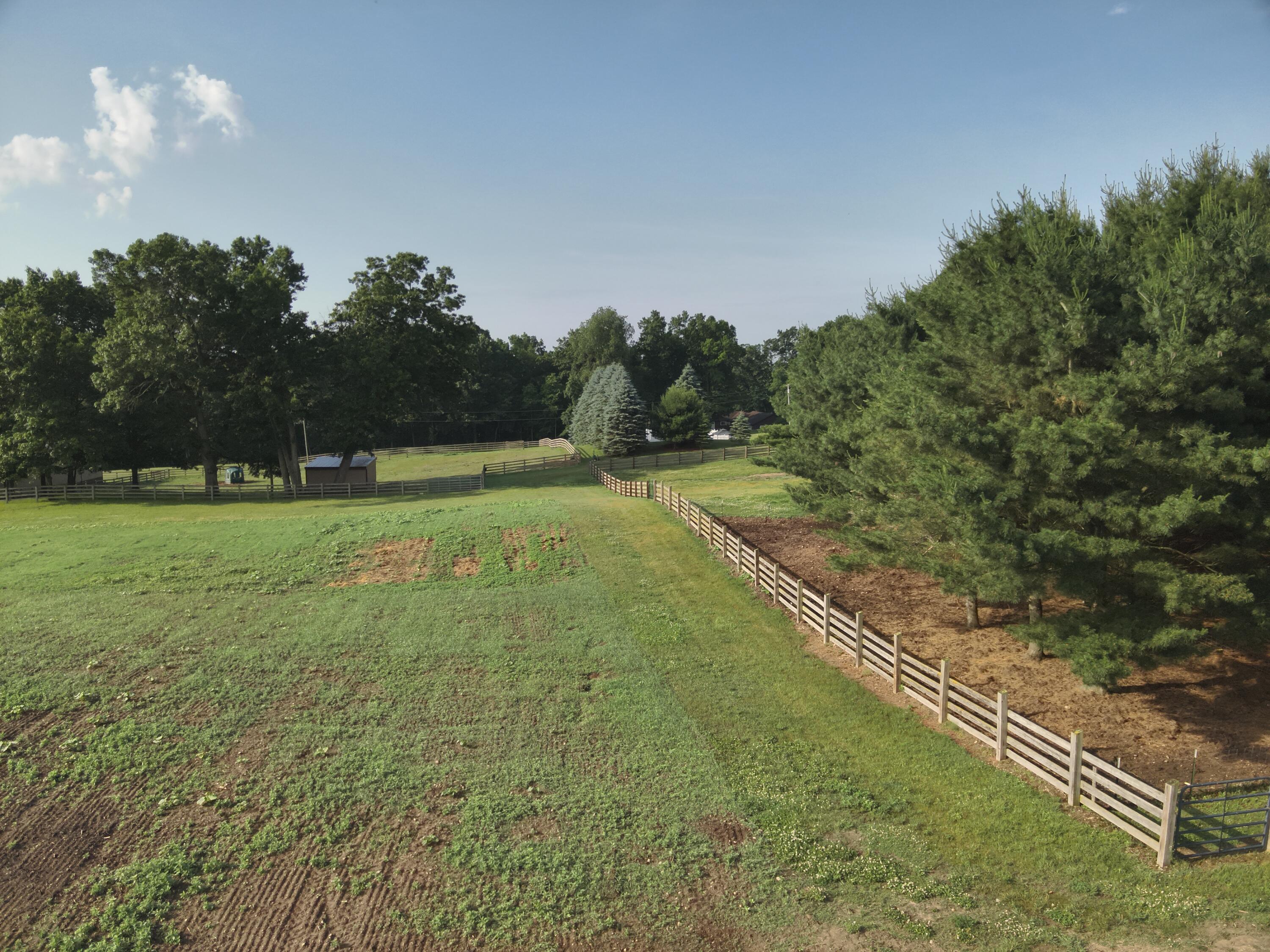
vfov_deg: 56.8
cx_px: 635
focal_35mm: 24
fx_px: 881
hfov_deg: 71.6
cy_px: 476
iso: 100
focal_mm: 4.4
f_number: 2.8
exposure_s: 1/725
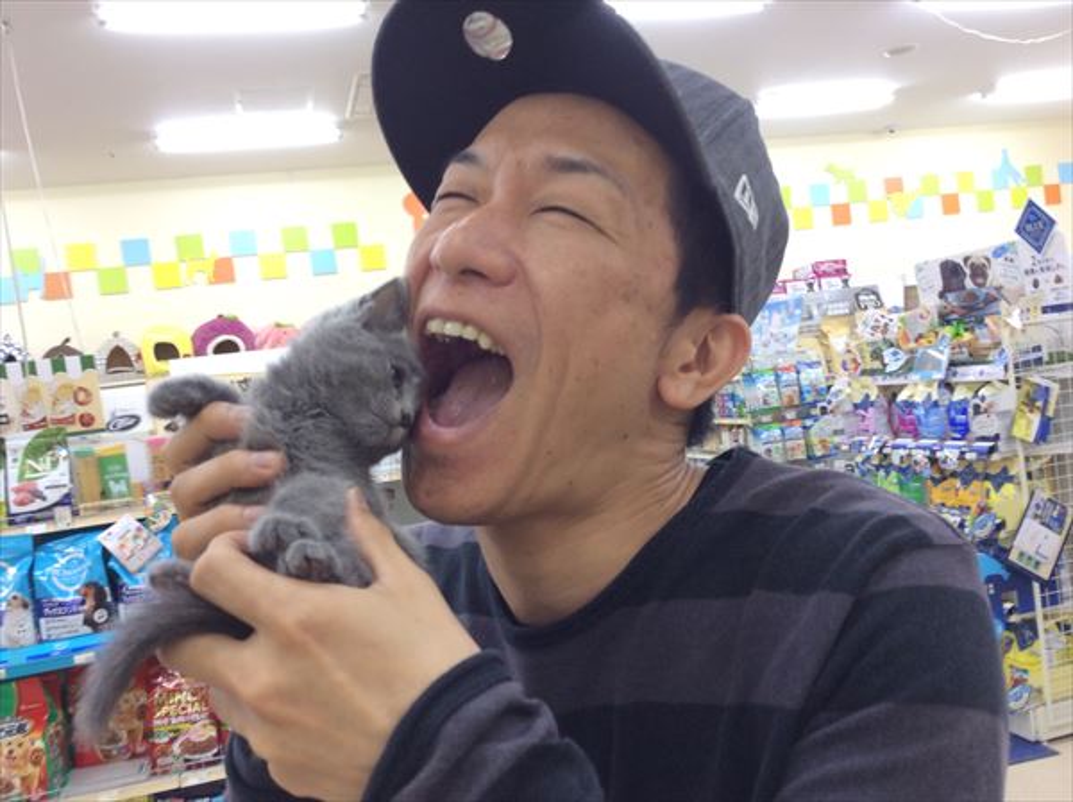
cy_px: 401
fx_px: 990
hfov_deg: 56.9
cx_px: 536
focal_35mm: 32
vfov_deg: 44.0
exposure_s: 1/24
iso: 40
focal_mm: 3.3
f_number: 2.4
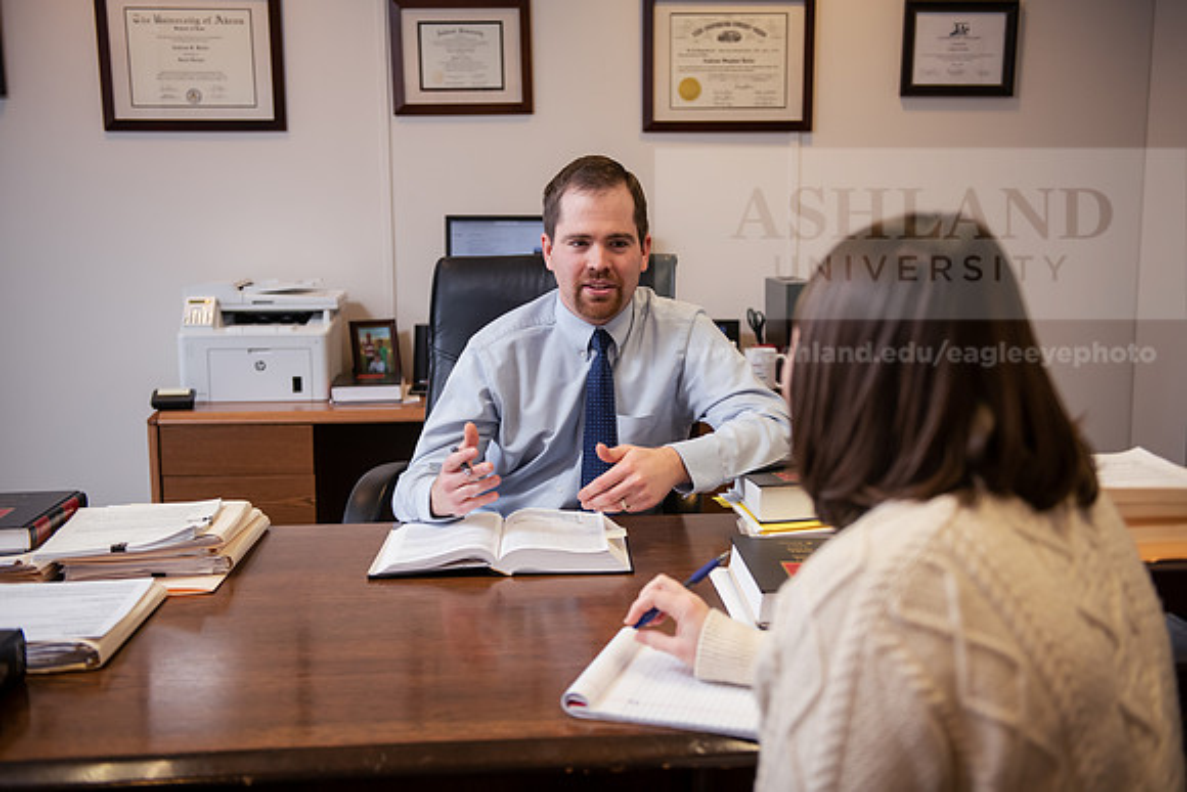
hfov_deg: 48.4
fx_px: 1319
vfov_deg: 33.4
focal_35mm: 40
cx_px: 594
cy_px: 396
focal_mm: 40
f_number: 3.2
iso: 800
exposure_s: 1/160
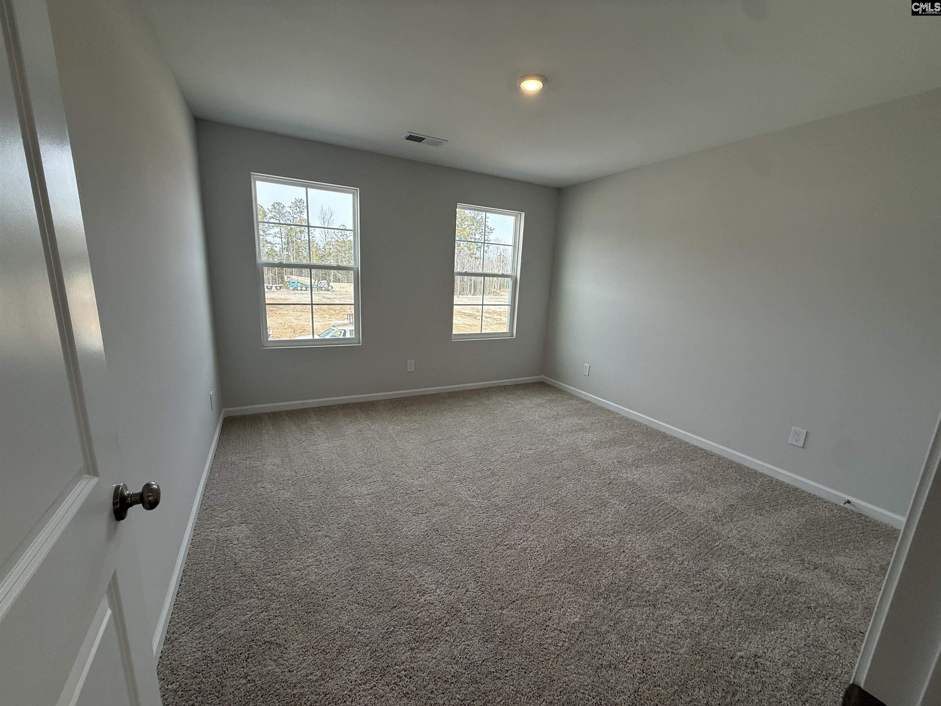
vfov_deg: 85.7
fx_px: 381
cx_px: 470
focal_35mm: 14
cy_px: 353
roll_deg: -0.3
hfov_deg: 102.1
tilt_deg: -11.8
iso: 64
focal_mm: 2.22
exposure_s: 1/191
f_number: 2.2
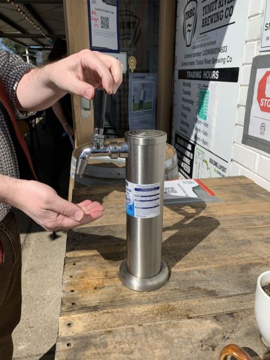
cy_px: 180
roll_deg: -0.5
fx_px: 270
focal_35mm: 26
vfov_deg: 67.3
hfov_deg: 53.1
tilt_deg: -20.5
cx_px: 135
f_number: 1.8
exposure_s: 1/3185
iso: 25
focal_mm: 4.25
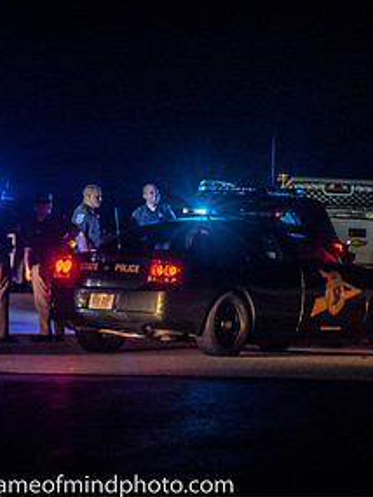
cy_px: 211
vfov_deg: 3.8
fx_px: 7523
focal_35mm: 524
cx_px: 196
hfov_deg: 2.8
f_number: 5.3
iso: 2000
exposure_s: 1/80
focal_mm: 165
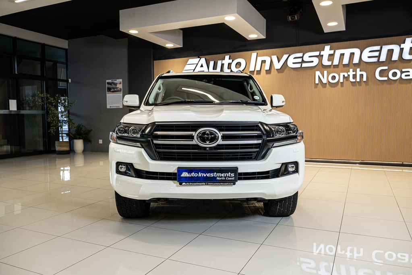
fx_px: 320
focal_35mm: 28
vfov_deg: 46.4
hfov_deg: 65.5
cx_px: 206
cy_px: 138
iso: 640
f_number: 4
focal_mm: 28
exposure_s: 1/125
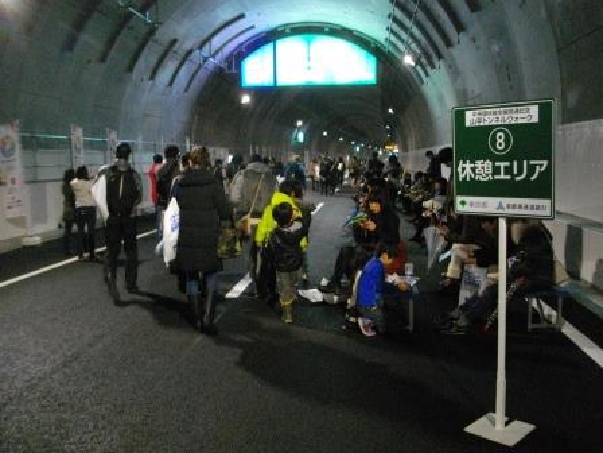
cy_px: 226
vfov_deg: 44.2
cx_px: 302
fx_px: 557
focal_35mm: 32
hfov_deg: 56.8
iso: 800
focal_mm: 5.7
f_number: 2.9
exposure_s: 1/15
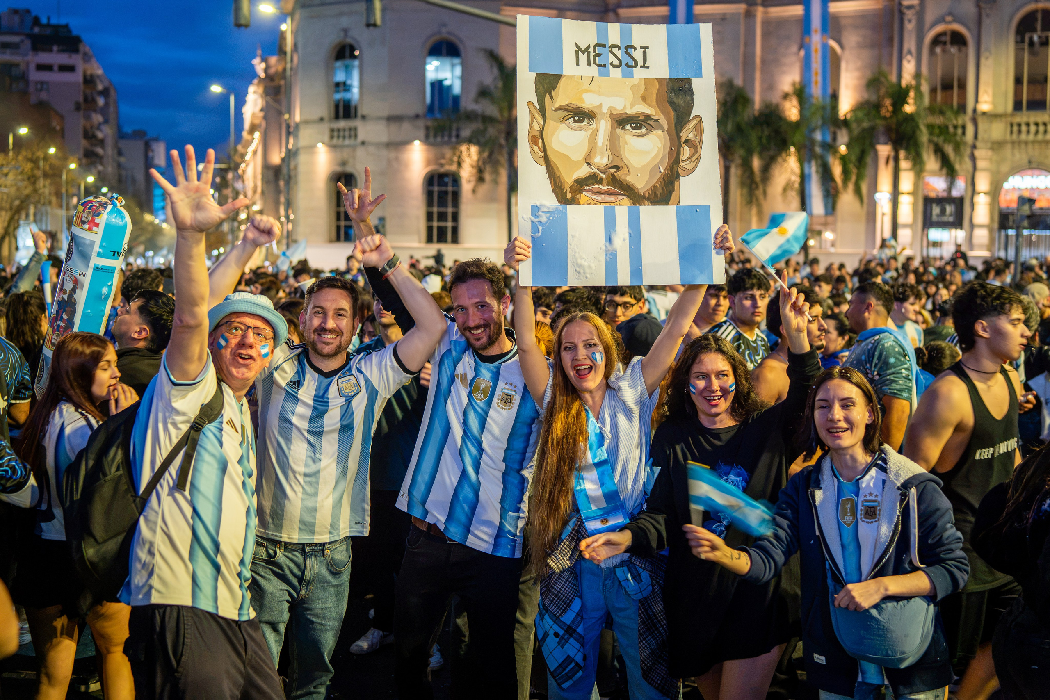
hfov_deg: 50.5
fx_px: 1112
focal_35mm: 38
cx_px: 503
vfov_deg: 34.9
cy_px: 320
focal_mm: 35
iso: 1600
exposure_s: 1/80
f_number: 2.5
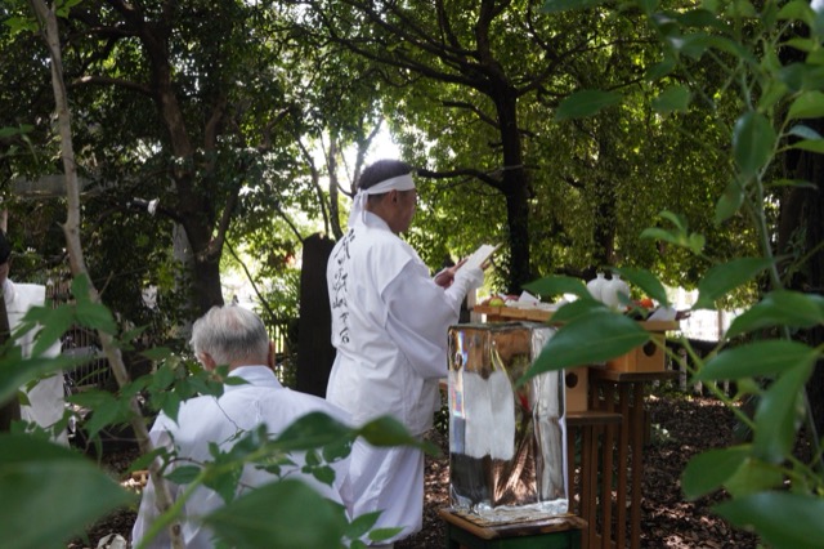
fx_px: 961
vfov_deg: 31.9
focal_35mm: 42
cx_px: 412
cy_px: 274
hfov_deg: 46.4
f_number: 8
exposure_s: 1/80
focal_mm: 28
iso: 2000
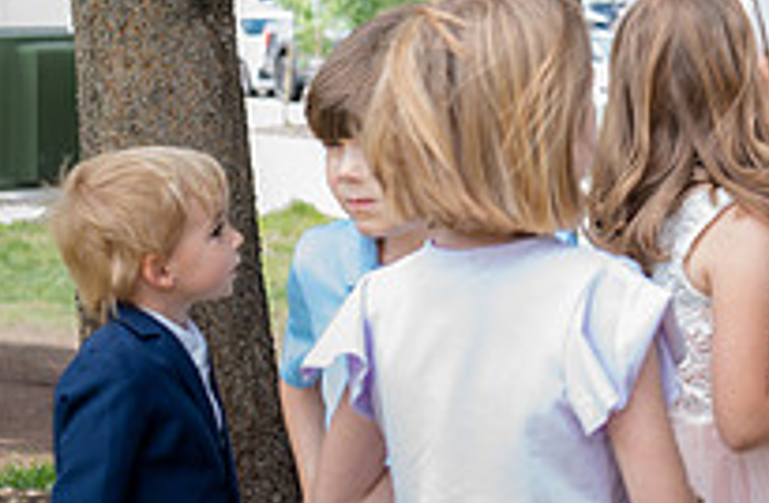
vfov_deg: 9.0
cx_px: 997
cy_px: -181
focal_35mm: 148
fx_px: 3142
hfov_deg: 13.5
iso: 125
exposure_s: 1/80
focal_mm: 50
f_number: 4.5
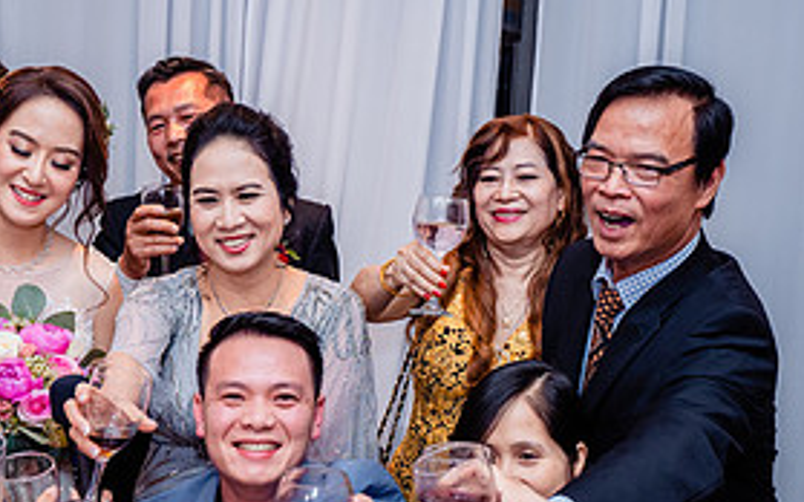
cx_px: 228
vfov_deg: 18.5
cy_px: 348
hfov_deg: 29.1
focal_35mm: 70
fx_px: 1533
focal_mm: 33
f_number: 4.5
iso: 1600
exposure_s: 1/160
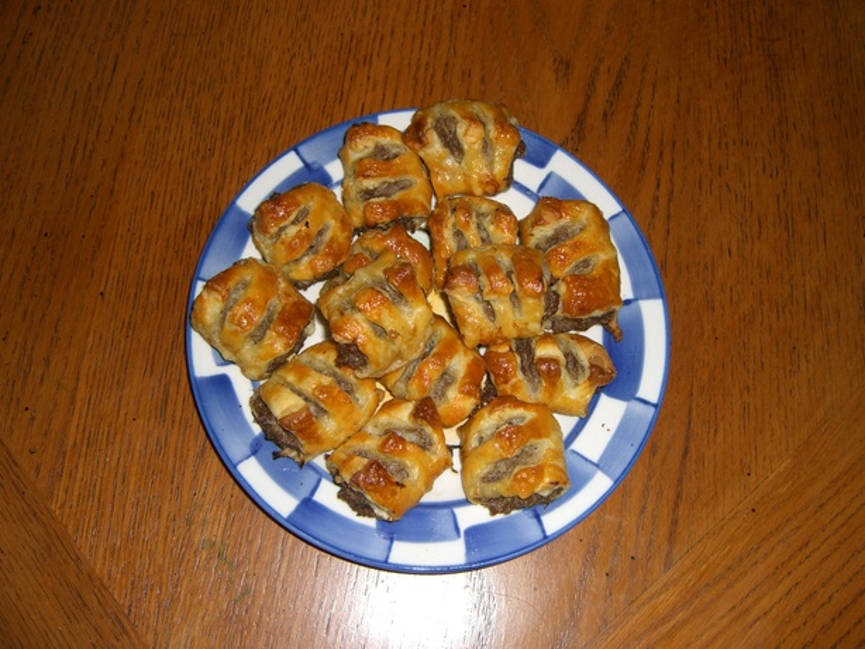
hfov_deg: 49.0
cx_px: 432
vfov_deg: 37.7
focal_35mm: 38
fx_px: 950
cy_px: 324
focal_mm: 7.9
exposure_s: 1/60
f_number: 2.8
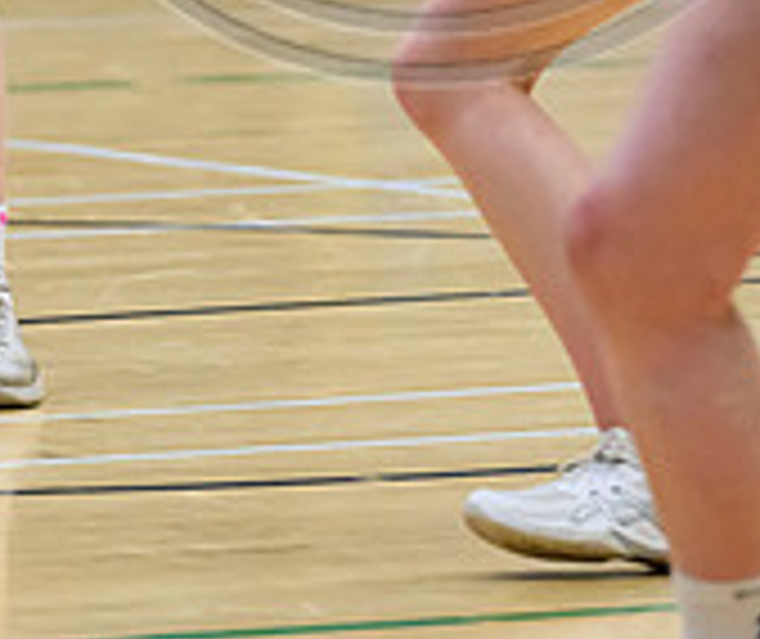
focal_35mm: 806
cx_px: -36
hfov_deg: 2.4
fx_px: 18491
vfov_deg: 2.0
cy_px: -466
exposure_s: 1/1000
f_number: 3.5
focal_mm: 200
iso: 6400
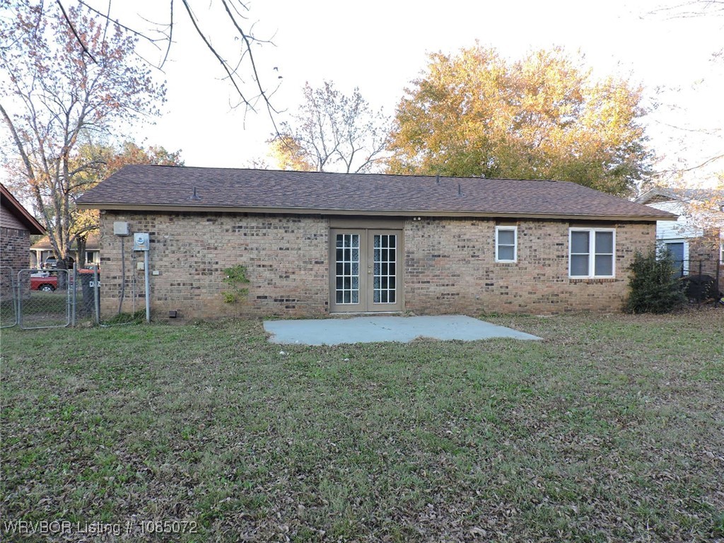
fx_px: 502
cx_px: 362
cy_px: 272
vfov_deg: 56.8
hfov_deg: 71.6
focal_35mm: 24
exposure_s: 1/60
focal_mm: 4.3
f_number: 3
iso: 100
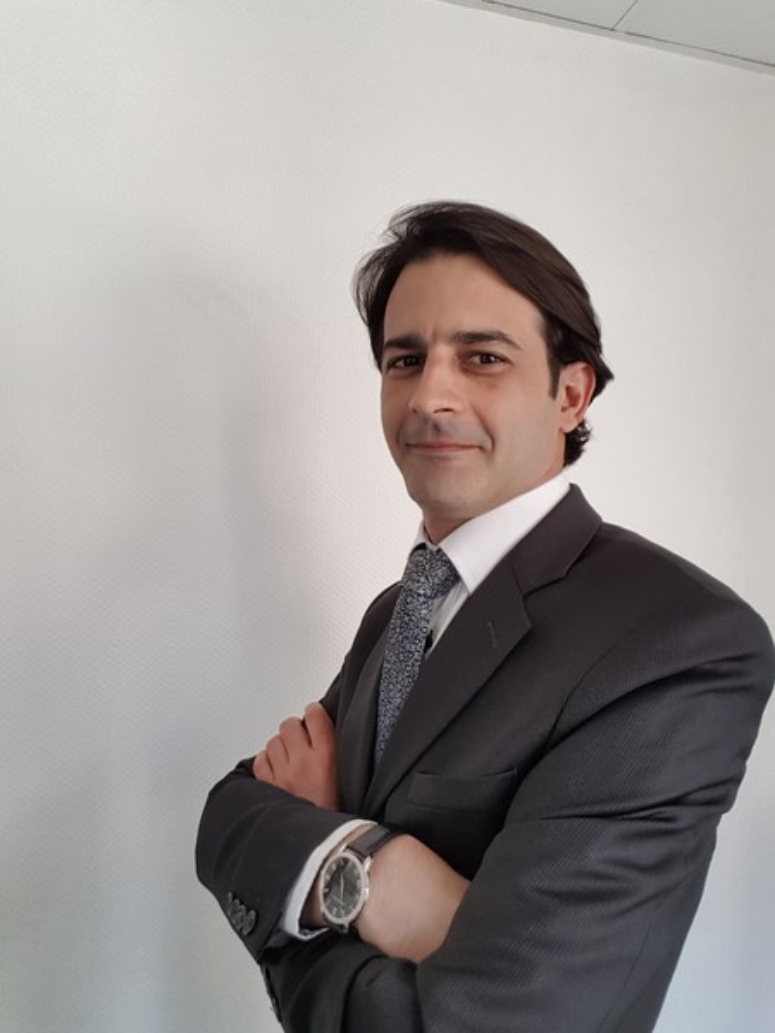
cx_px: 388
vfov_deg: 79.0
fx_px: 627
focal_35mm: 21
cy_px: 516
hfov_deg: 63.4
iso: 80
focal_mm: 2.1
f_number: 1.7
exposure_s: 1/100
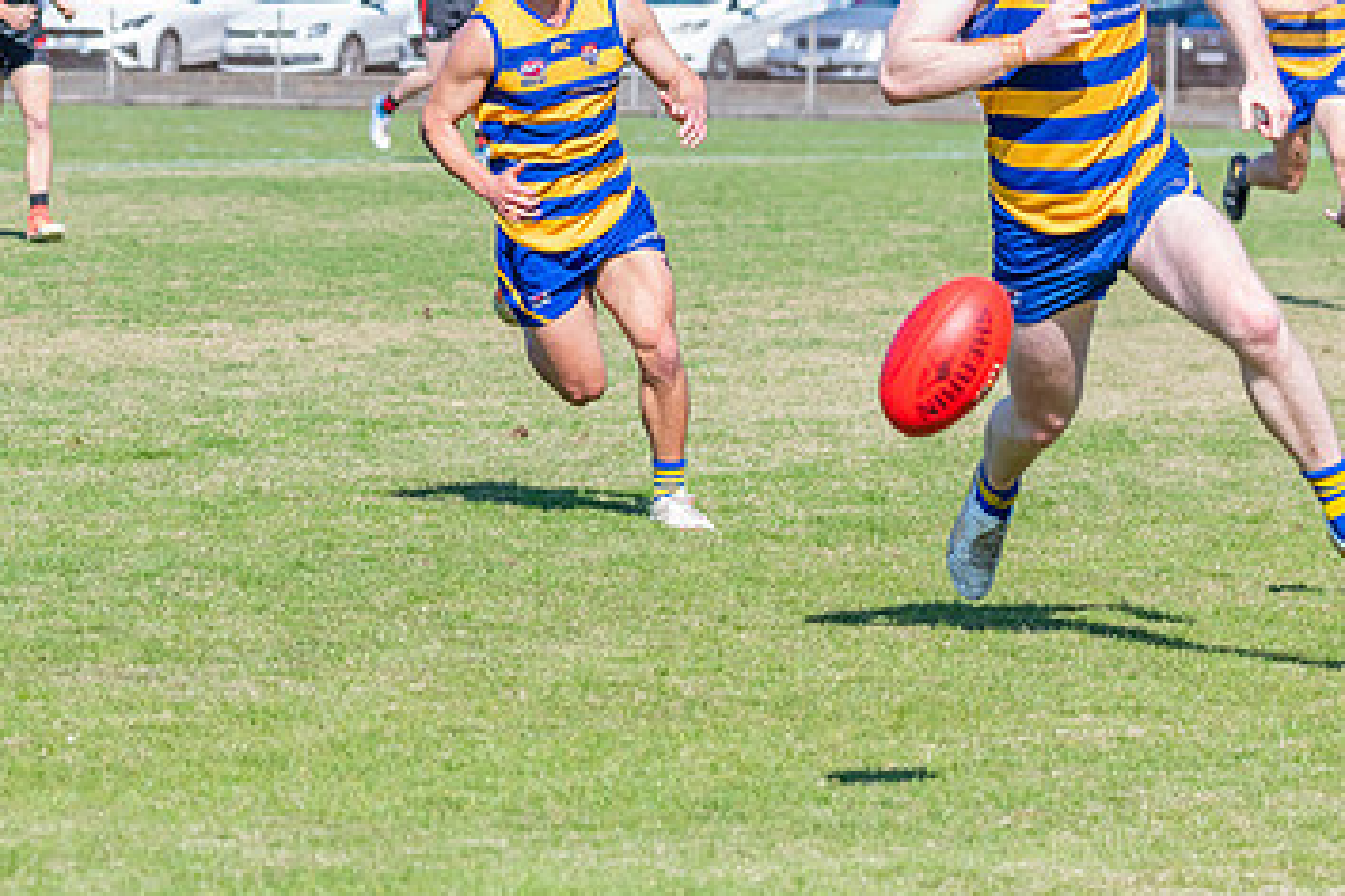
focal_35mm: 305
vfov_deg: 4.5
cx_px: 581
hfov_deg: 6.8
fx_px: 11394
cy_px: 120
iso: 800
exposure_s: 1/1600
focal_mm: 150
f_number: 8
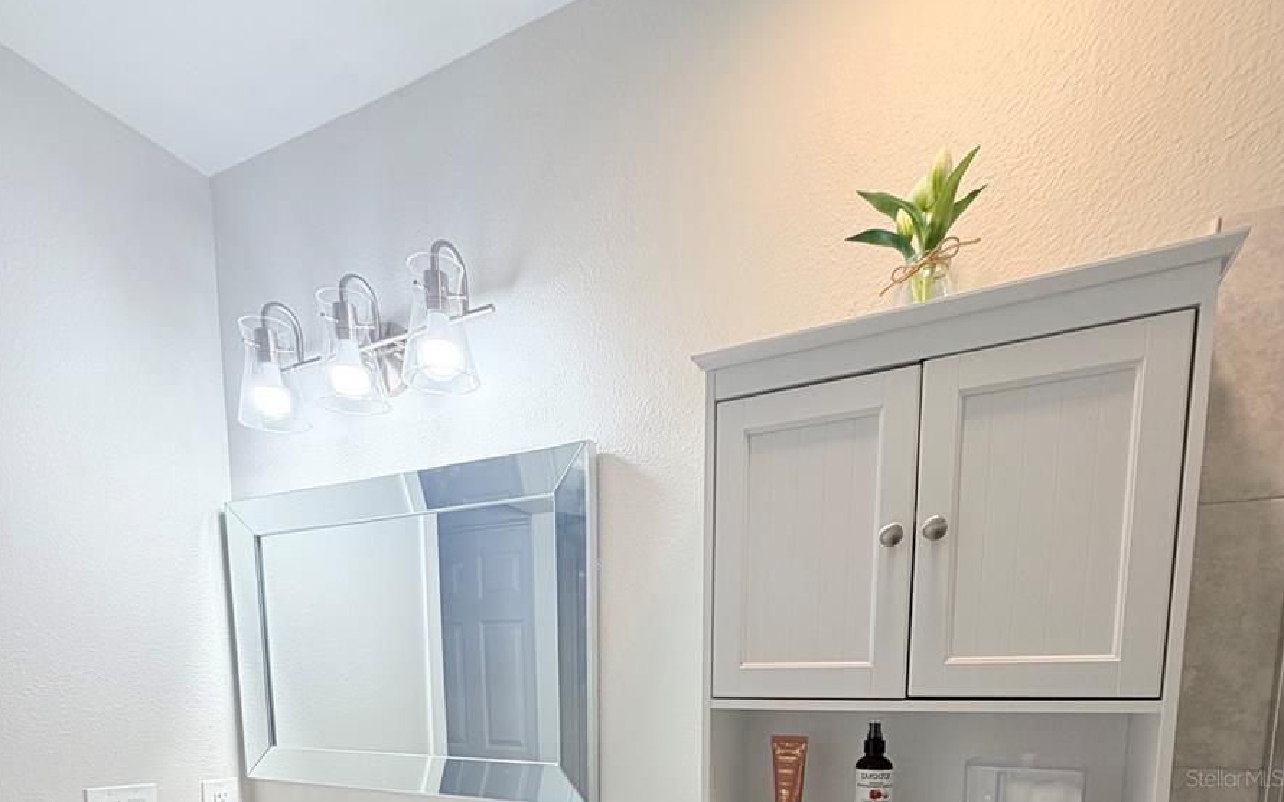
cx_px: 639
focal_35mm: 20
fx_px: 700
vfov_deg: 50.0
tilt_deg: -6.7
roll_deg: -0.6
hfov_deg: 85.1
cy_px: 777
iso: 80
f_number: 2.2
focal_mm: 2.22
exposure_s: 1/120
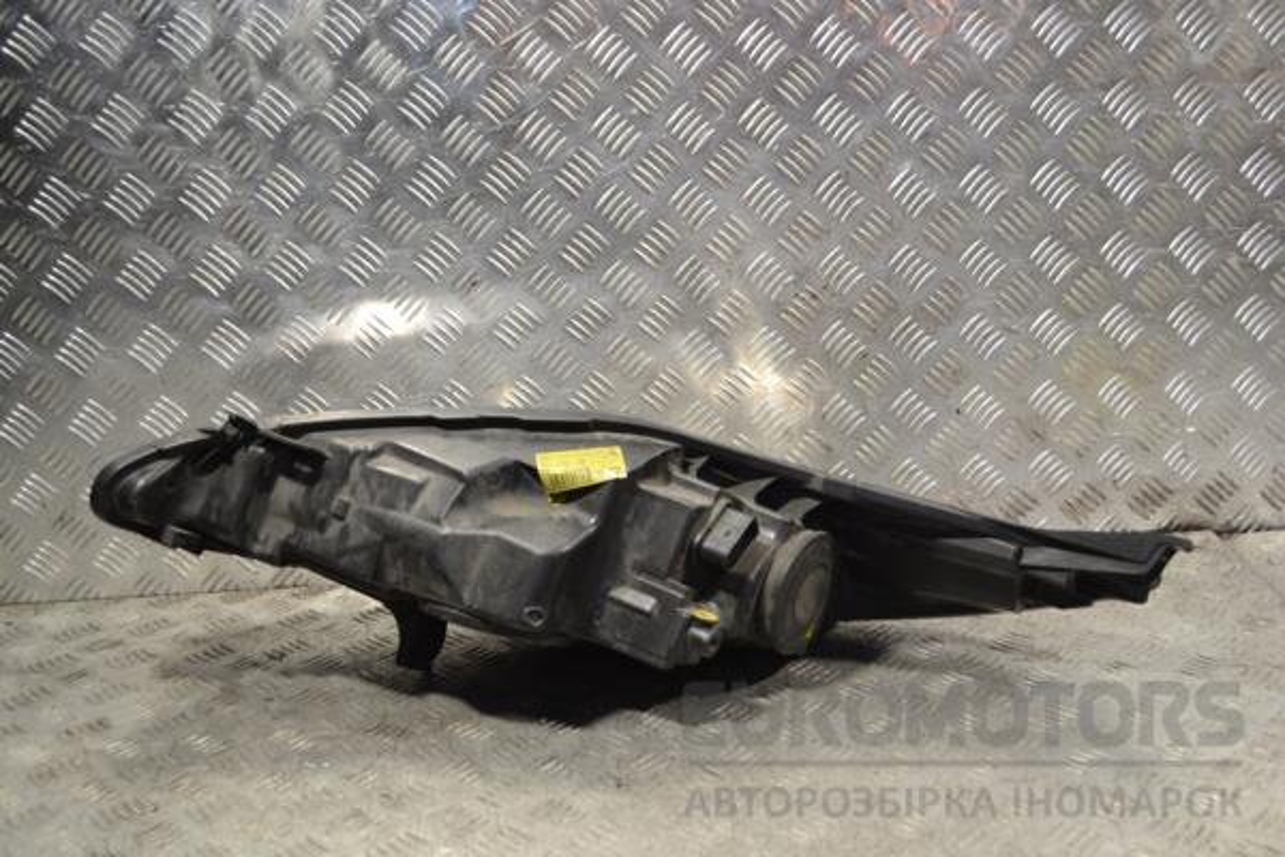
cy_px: 428
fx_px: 1553
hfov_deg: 45.0
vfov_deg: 30.8
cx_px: 642
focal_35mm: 44
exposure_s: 1/30
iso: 160
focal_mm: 29
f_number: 4.5
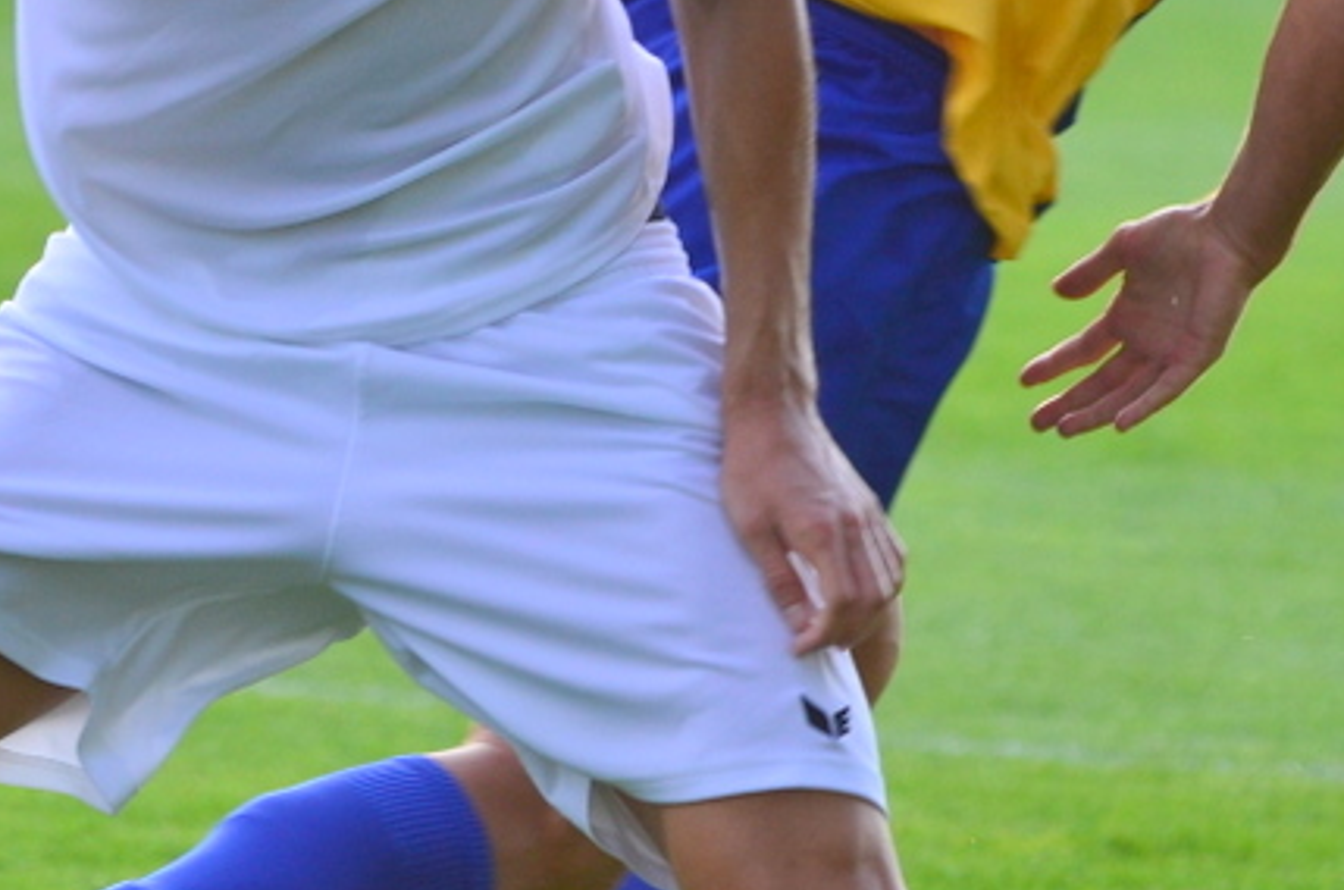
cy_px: 343
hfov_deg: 2.3
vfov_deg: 1.6
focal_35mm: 882
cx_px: 294
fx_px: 32855
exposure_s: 1/500
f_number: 5.6
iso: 400
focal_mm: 210
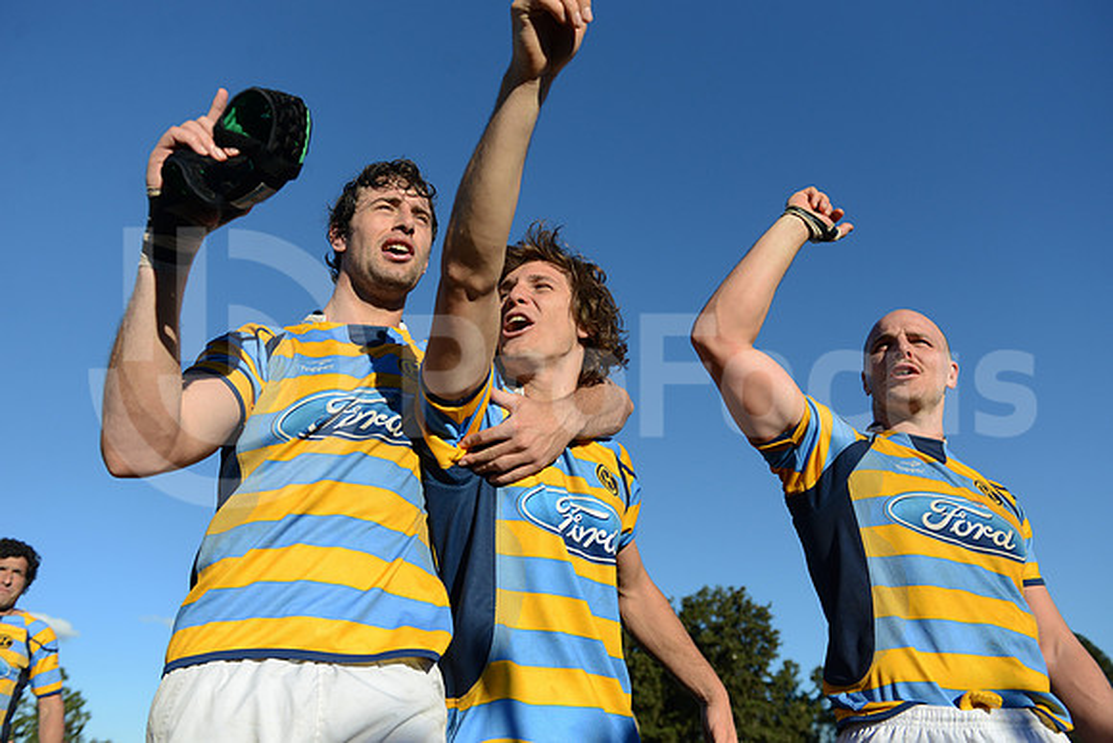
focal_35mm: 28
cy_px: 372
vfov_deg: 46.4
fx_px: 866
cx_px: 556
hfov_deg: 65.5
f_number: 4
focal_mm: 28
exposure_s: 1/3200
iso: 320
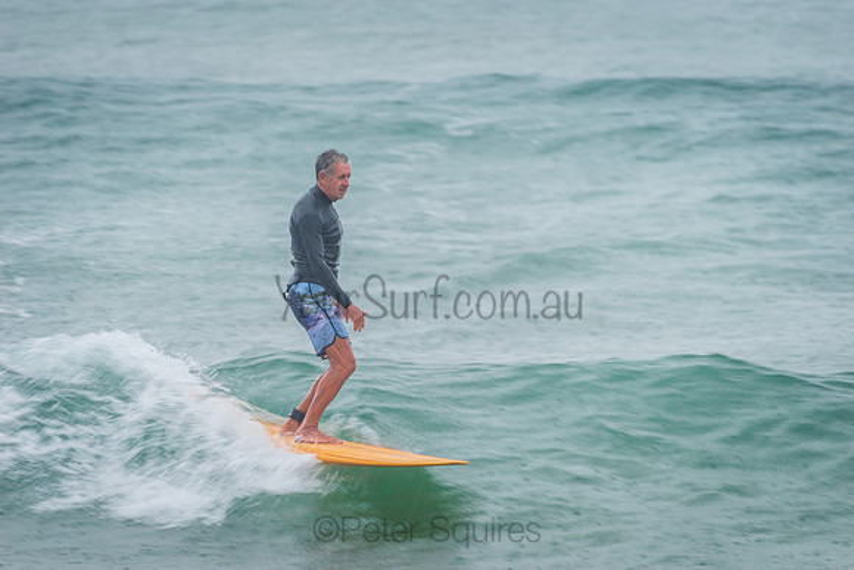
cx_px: 427
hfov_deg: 4.1
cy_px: 285
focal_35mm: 500
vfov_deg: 2.8
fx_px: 11863
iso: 250
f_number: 5.6
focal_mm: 500
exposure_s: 1/50
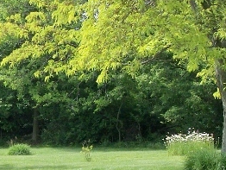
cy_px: 111
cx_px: 29
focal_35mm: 125
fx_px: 817
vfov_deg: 11.9
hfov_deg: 15.6
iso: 80
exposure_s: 1/125
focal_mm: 5.7
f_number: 8.8
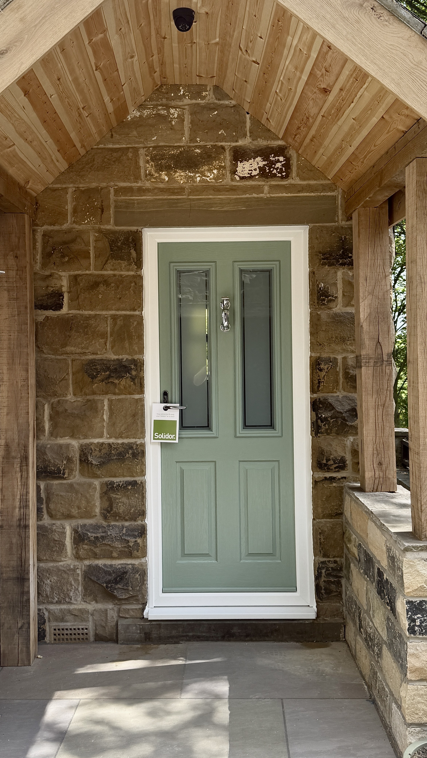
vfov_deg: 55.2
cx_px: 210
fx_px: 725
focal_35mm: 36
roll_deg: +0.7
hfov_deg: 32.8
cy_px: 352
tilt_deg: -0.4
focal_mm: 6.76
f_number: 1.78
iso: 80
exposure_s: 1/1139
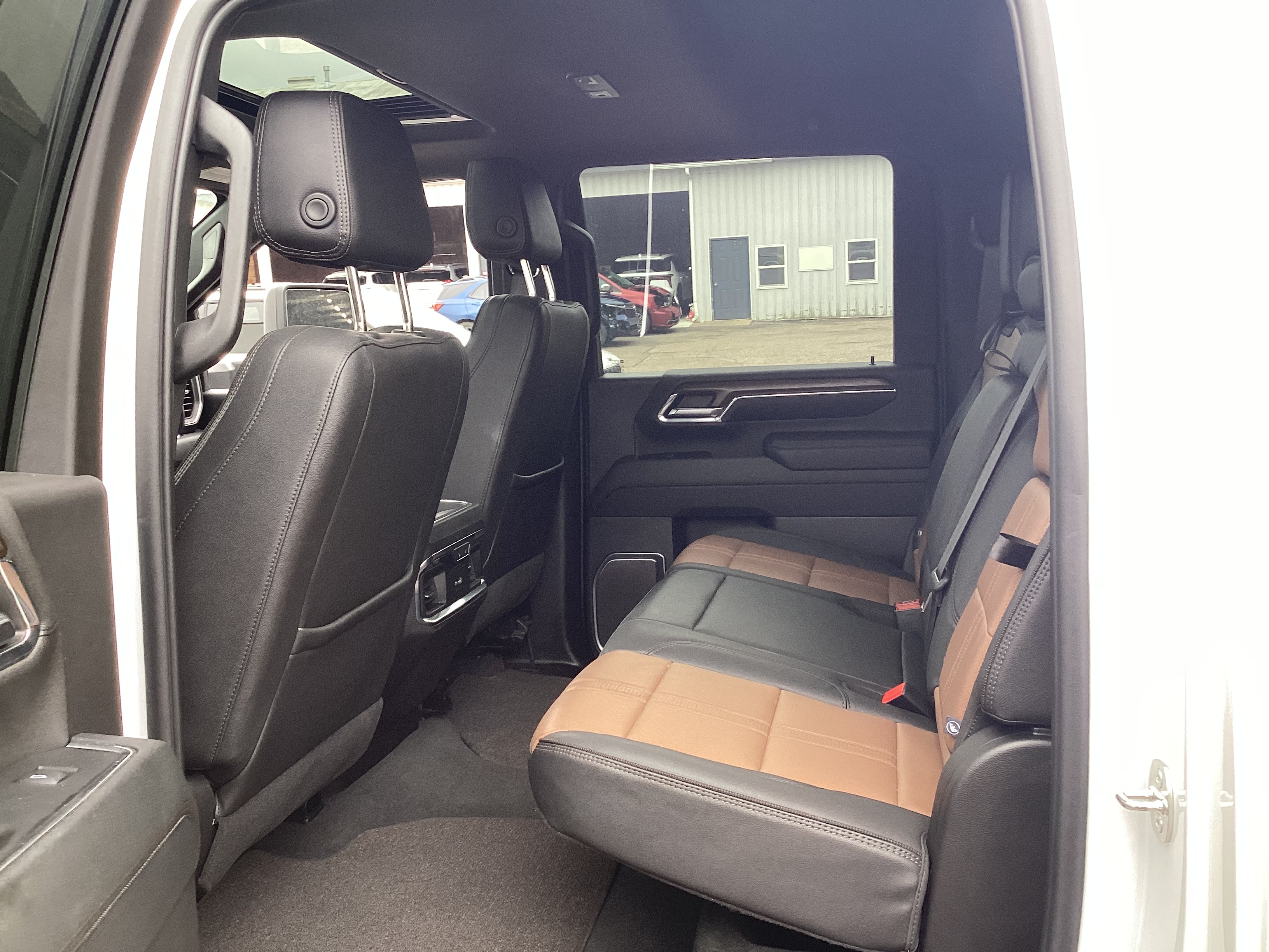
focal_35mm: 31
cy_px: 476
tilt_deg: -12.5
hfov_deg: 58.4
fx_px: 1136
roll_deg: +2.9
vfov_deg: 45.4
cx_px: 634
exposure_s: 1/60
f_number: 2.4
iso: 50
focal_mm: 3.3
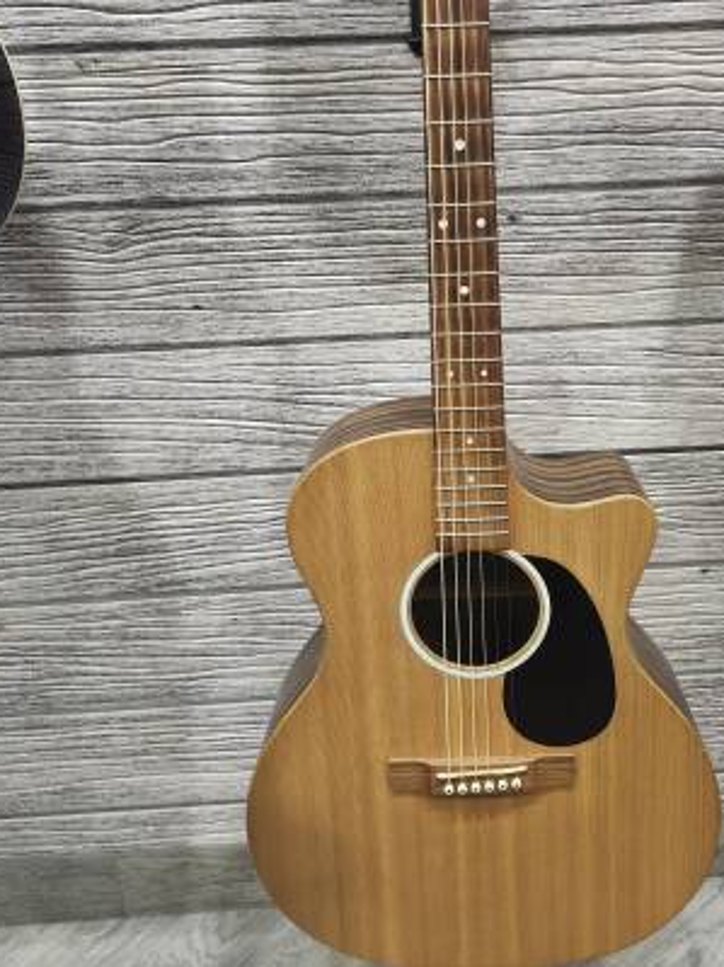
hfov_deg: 46.3
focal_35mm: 30
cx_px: 458
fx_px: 837
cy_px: 339
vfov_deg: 58.9
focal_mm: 5.54
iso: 500
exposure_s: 1/120
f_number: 1.8
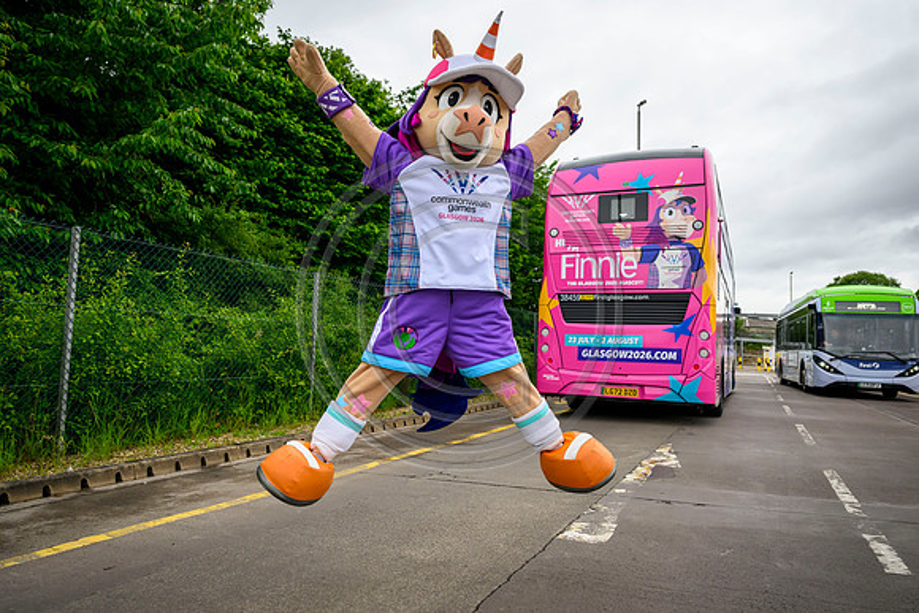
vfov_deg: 53.2
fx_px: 613
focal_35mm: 24
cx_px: 460
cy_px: 306
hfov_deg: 73.7
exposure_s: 1/1000
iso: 1250
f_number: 4
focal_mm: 24
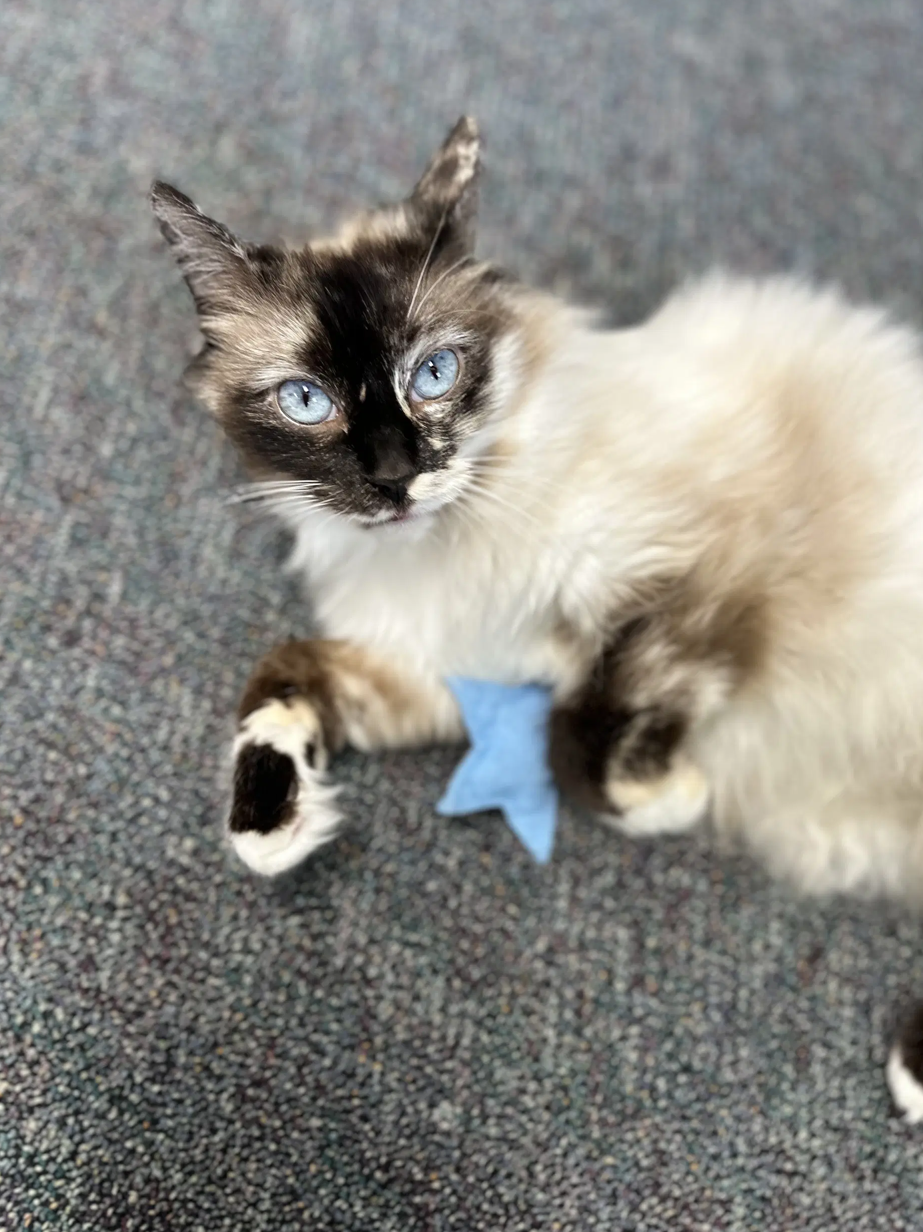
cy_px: 602
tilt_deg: -67.1
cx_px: 452
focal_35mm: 25
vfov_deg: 69.4
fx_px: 889
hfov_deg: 54.9
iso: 125
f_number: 1.78
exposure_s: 1/60
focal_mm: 6.86
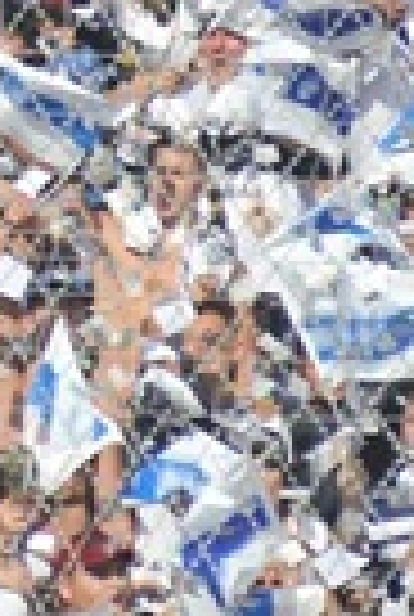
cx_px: -410
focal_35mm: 1965
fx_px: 33724
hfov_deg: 0.7
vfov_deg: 1.0
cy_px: -234
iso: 640
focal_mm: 200
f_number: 3.5
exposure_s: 1/6400
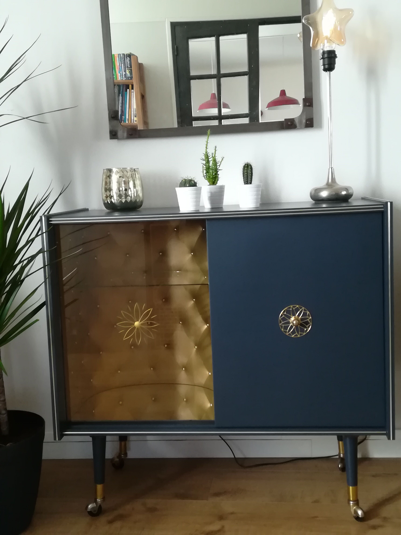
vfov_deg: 46.8
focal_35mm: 40
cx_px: 200
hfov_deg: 36.0
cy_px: 268
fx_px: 618
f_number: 2.2
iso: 320
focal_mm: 3.83
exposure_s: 1/25
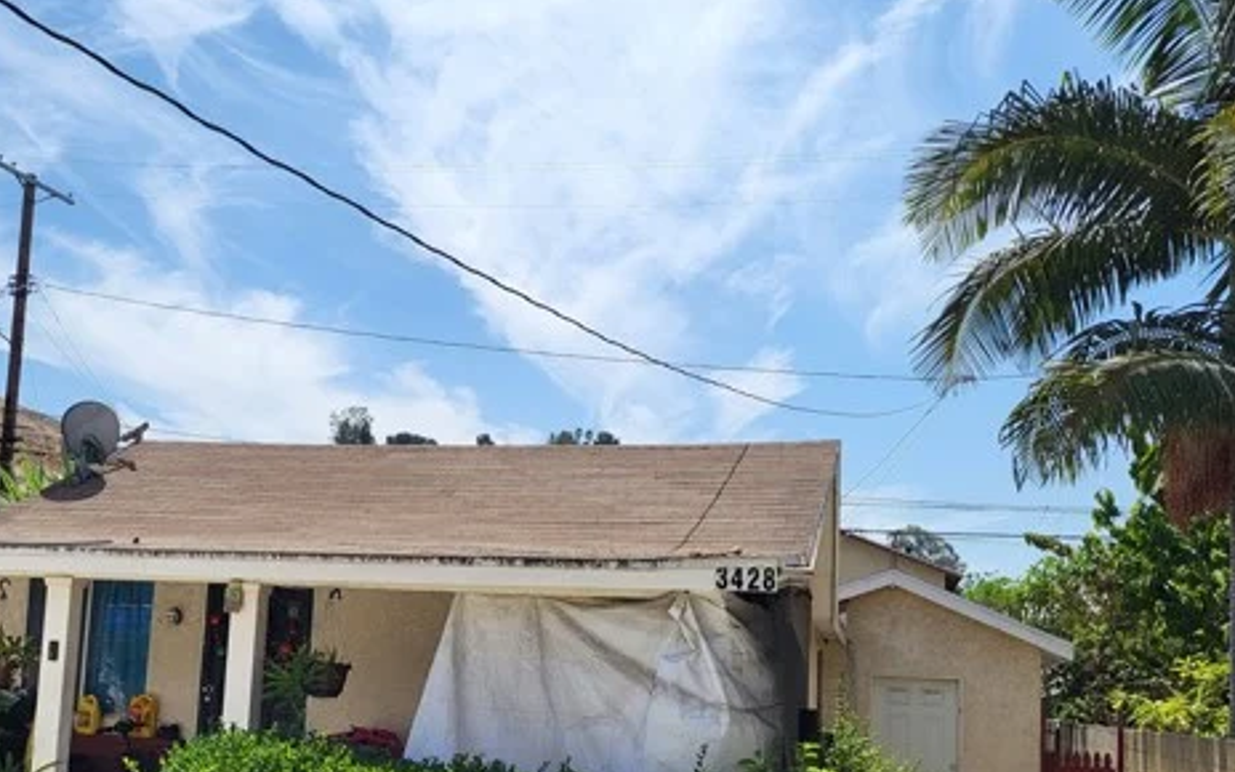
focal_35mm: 38
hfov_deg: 50.4
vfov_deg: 33.0
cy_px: 567
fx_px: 1279
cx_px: 391
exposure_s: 1/3126
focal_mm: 5.4
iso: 40
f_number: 1.8
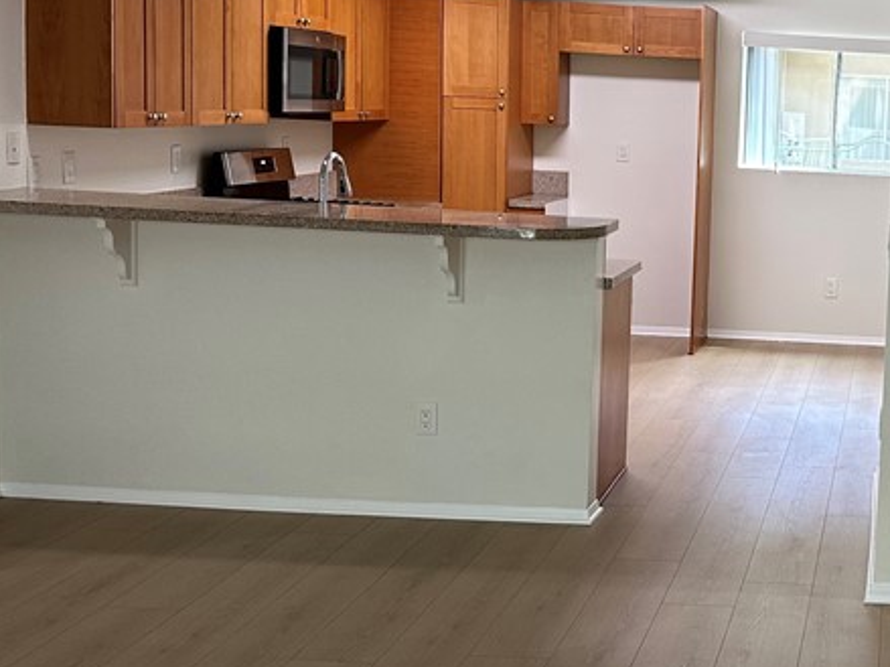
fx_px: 1439
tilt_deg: -6.1
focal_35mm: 56
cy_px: 274
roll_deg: -2.5
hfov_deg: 32.1
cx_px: 860
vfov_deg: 26.0
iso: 160
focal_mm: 6.86
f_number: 1.78
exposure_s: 1/120
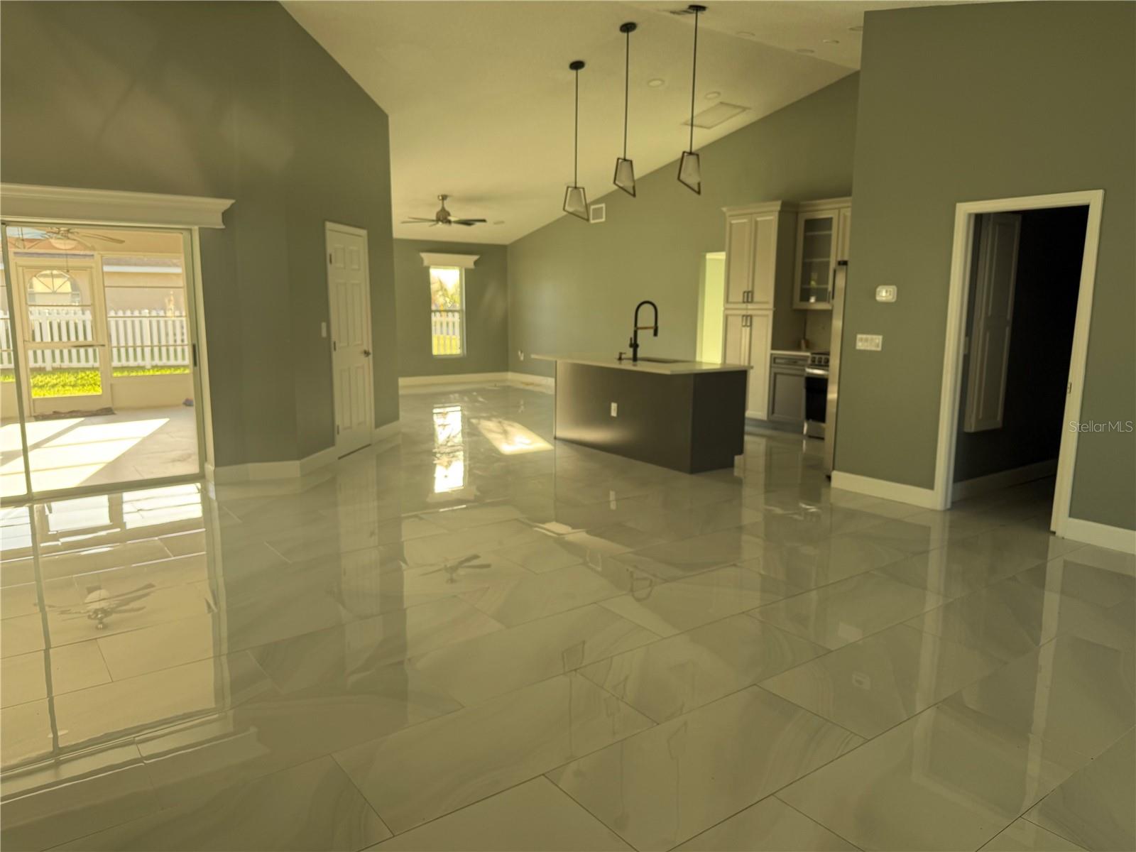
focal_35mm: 24
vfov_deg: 56.8
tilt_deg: -8.7
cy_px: 426
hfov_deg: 71.6
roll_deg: +0.3
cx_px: 568
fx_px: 788
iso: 100
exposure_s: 1/121
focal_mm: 6.76
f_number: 1.78
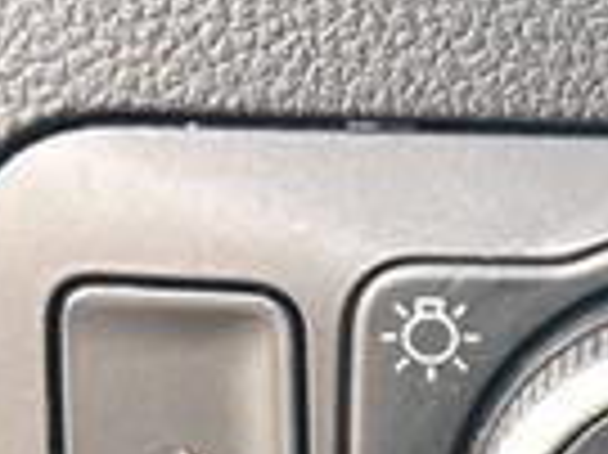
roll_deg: -3.7
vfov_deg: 6.4
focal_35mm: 228
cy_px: 620
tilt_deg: -17.8
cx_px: 1045
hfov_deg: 8.4
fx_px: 4001
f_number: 1.78
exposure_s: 1/95
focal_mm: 6.86
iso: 80
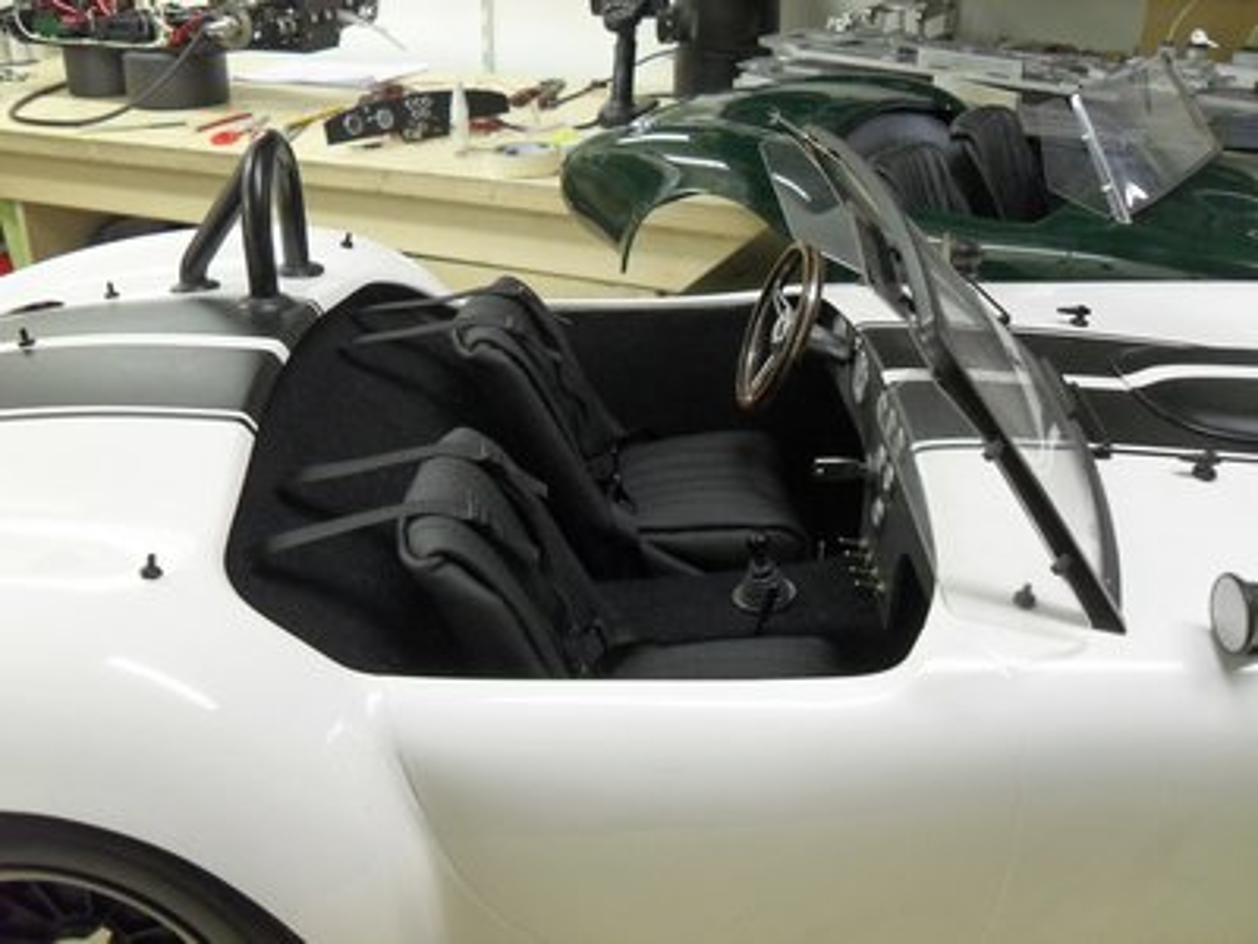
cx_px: 629
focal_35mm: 35
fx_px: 1272
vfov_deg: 40.7
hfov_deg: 52.6
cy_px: 472
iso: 200
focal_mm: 6.2
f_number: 2.8
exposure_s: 1/20
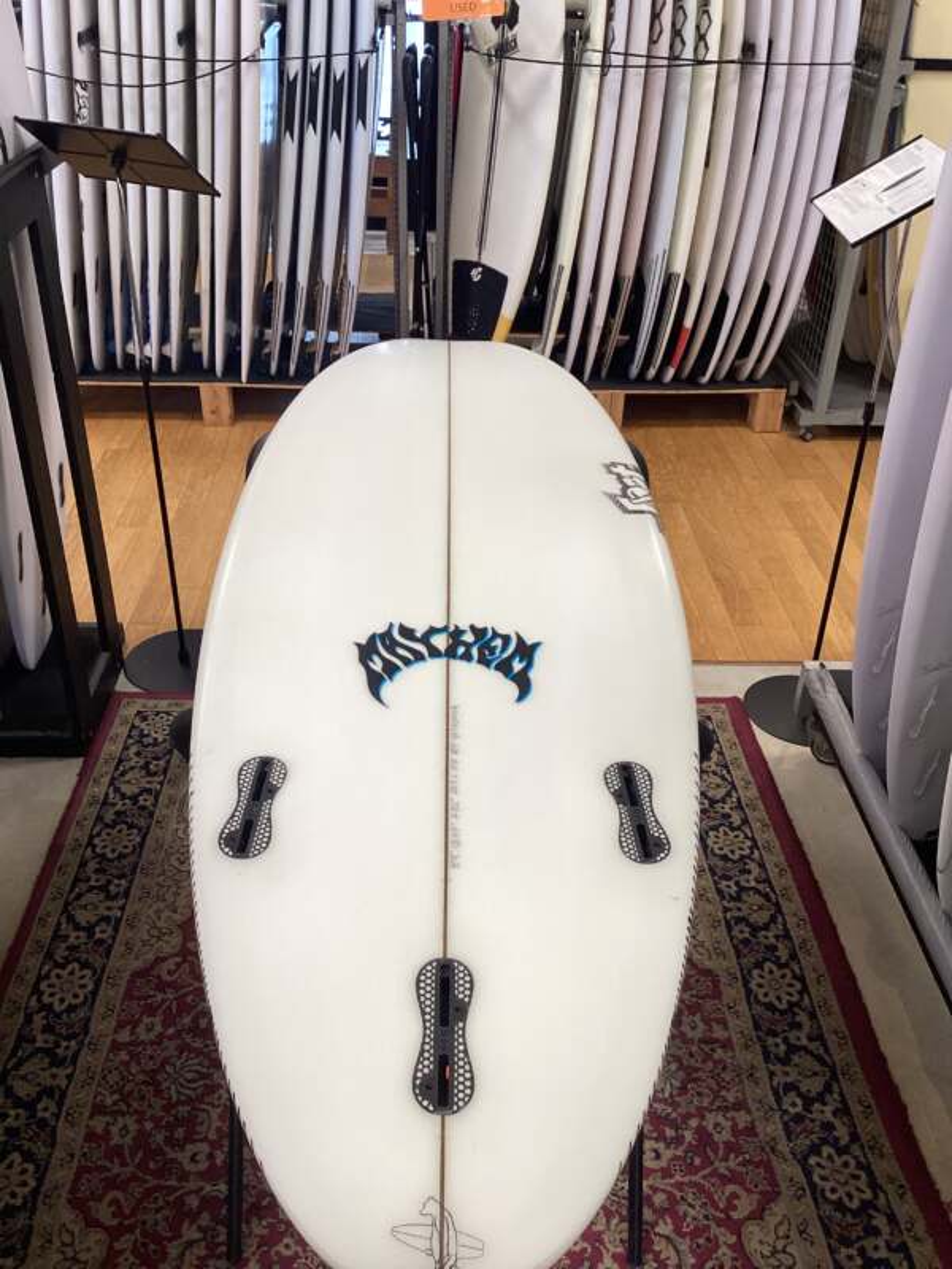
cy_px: 634
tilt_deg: -32.1
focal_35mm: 31
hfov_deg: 45.4
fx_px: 1137
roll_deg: -0.4
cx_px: 476
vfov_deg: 58.4
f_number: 2.4
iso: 80
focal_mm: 3.3
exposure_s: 1/100
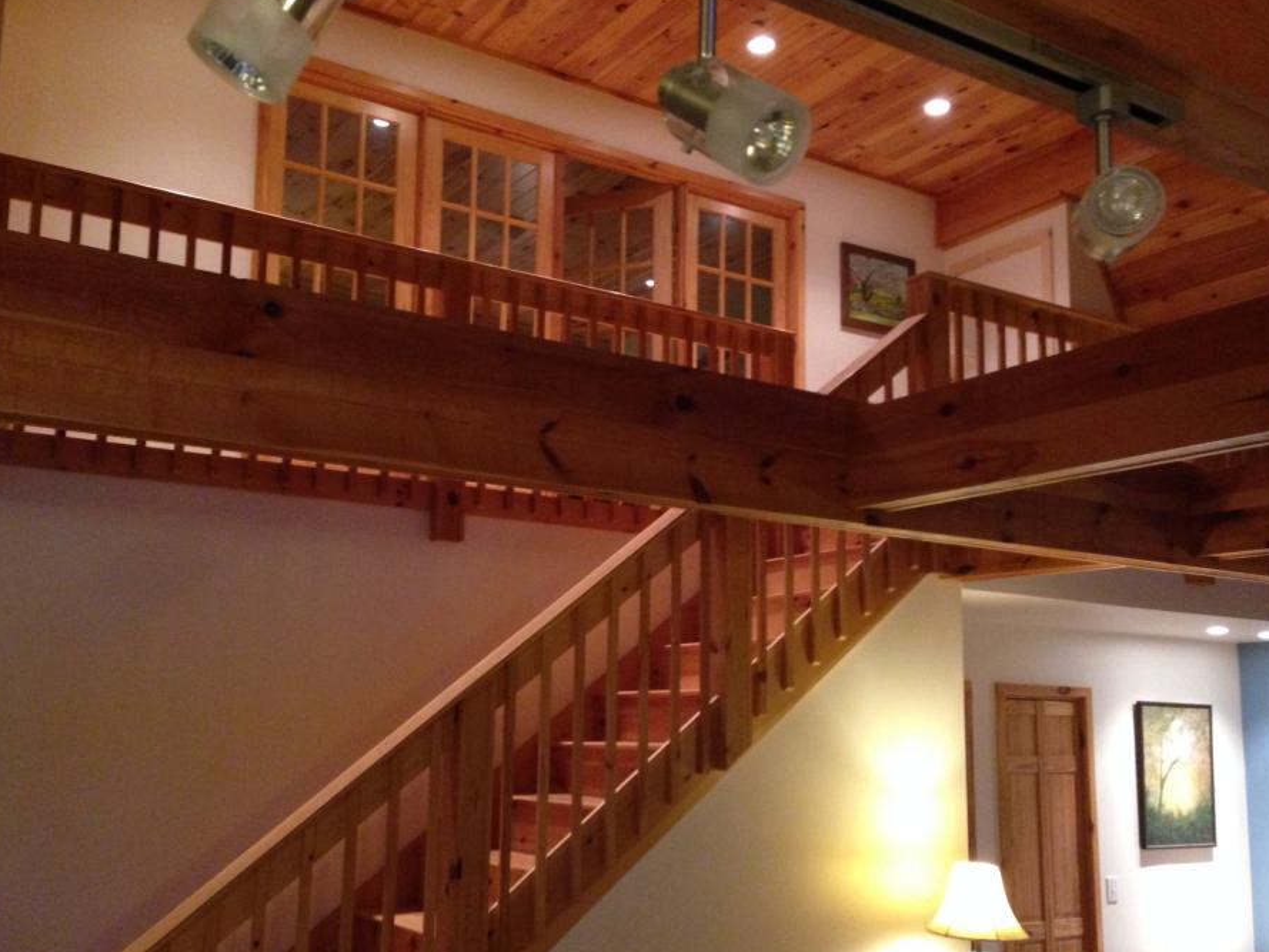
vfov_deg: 37.7
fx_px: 1393
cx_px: 625
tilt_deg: +7.6
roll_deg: -1.8
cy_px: 530
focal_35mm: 38
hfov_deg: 49.0
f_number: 2.4
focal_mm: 4.12
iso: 400
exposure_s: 1/15
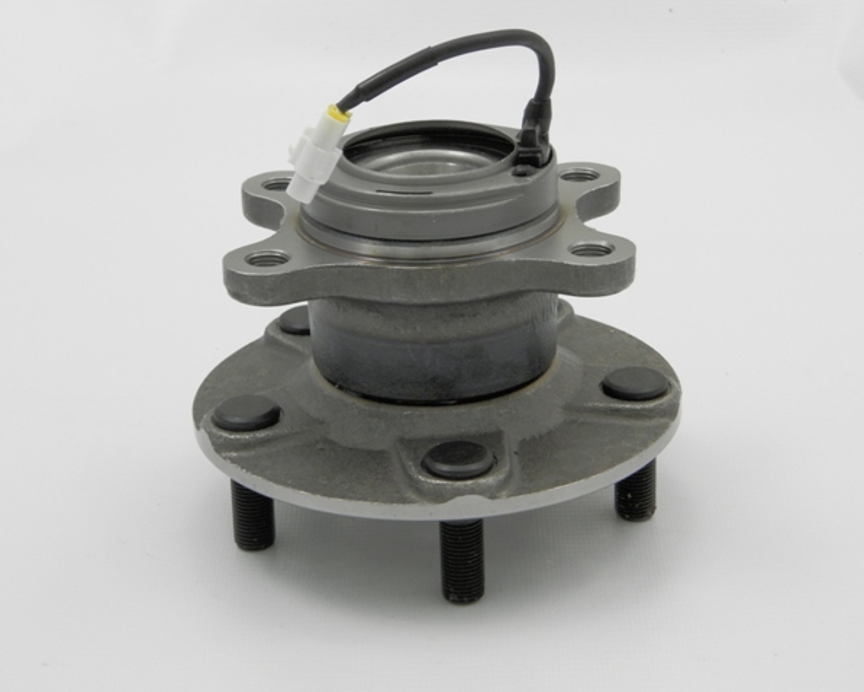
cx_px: 432
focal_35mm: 86
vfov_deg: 17.9
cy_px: 347
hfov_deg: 22.2
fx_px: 2199
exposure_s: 1/125
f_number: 4.2
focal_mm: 14.6
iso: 200
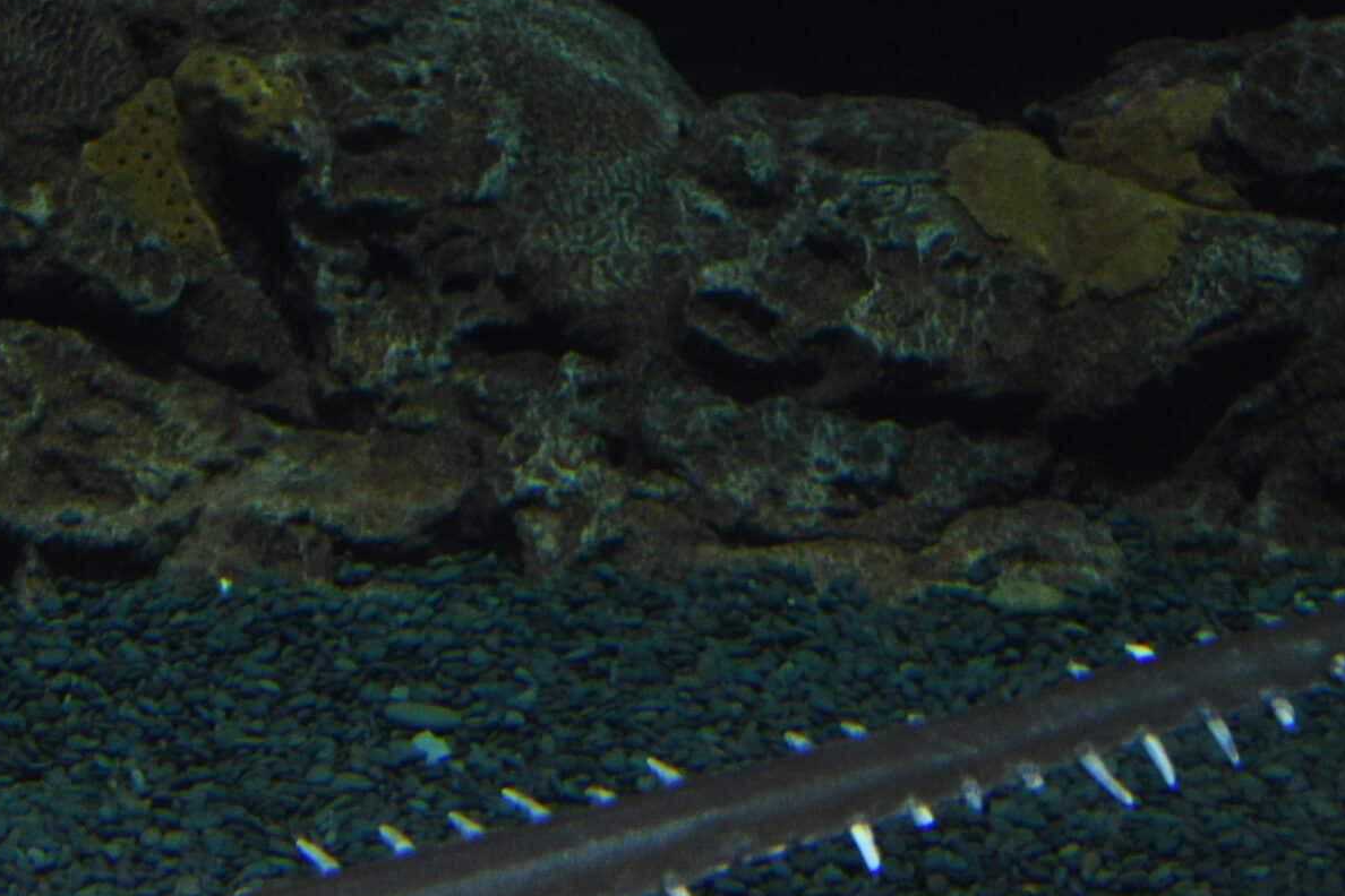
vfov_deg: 13.9
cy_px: 875
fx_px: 3624
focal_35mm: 97
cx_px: 135
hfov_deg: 20.6
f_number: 4
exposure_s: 1/13
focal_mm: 30
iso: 2000
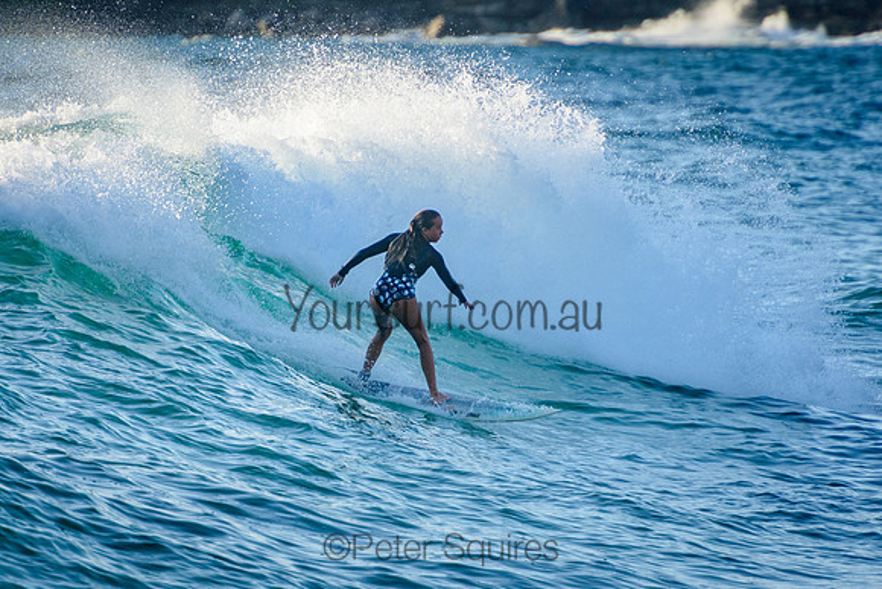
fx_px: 14960
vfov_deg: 2.3
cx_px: 441
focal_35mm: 611
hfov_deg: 3.4
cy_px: 294
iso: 720
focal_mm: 400
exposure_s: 1/2000
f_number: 5.6
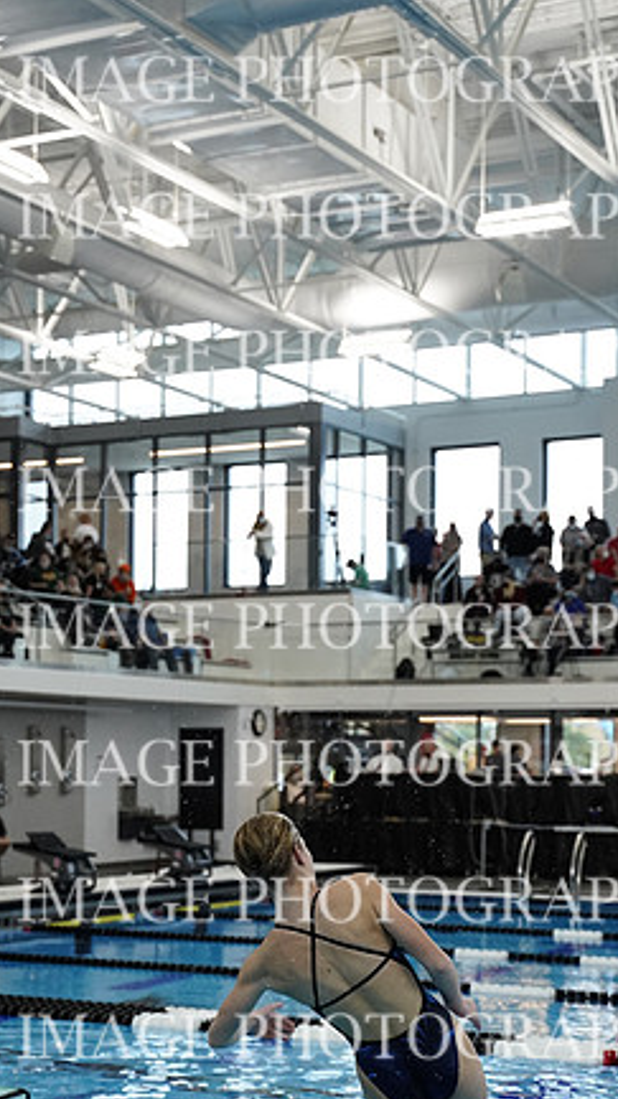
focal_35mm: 69
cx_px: 217
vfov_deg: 30.4
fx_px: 2010
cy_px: 695
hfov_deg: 17.4
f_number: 3.2
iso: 4000
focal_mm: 49
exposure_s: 1/1250
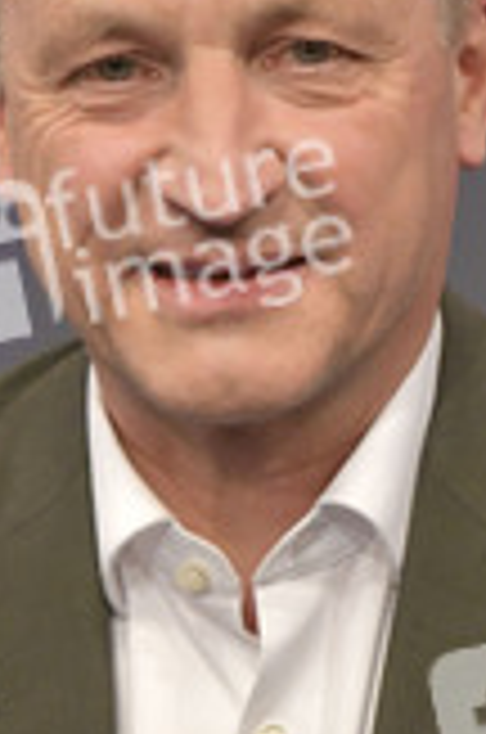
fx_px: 3498
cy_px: 473
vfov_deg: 12.0
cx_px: 252
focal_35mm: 172
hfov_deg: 7.9
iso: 2500
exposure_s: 1/320
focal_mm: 70
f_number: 5.6
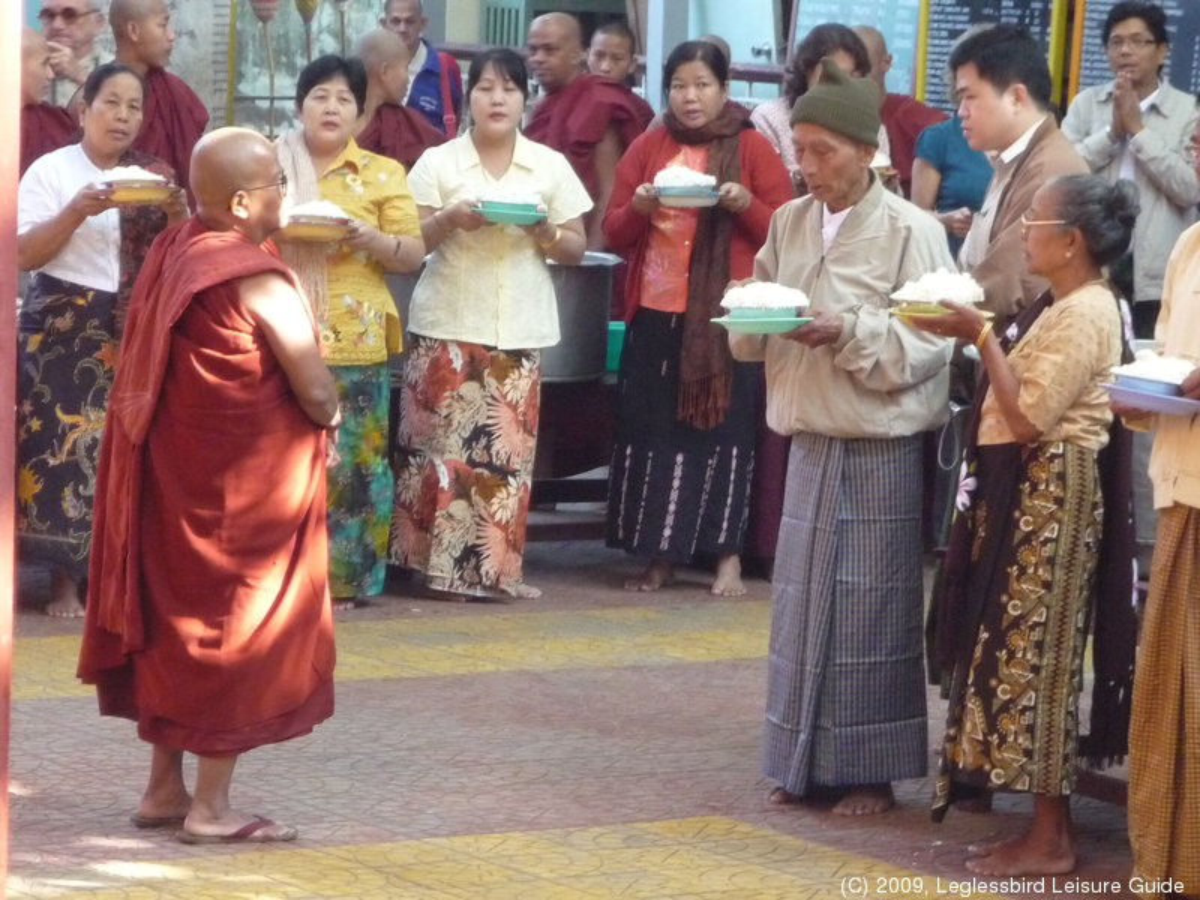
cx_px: 600
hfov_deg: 12.8
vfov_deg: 9.6
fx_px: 5339
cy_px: 450
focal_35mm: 154
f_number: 5.7
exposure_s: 1/30
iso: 400
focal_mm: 18.9
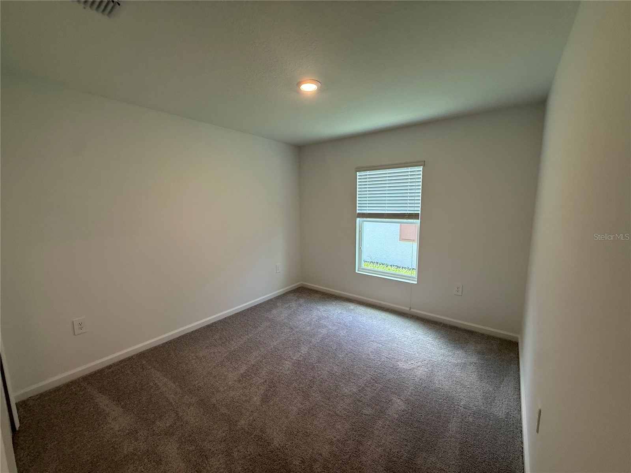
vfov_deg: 85.7
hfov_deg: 102.1
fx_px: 255
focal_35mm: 14
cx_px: 316
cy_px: 236
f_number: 2.2
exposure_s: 1/120
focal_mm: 2.22
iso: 125
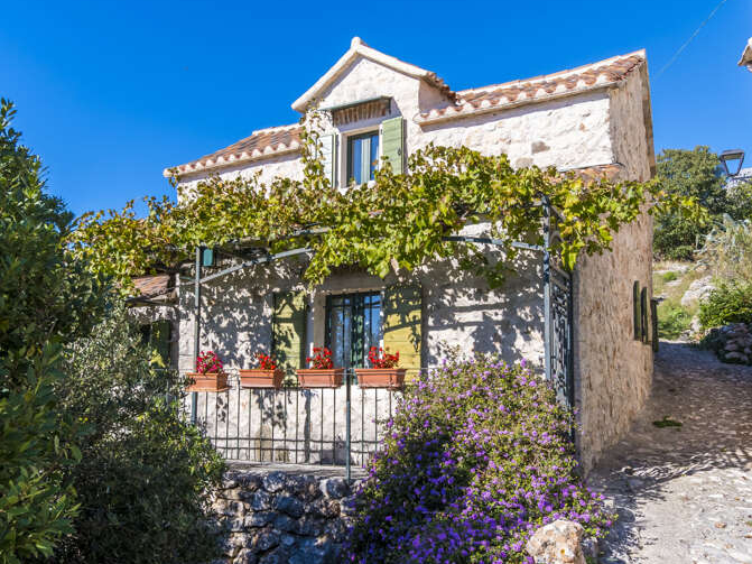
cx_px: 341
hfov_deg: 55.3
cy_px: 279
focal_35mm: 33
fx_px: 717
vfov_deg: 42.9
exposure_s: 1/320
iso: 250
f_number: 11
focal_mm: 20
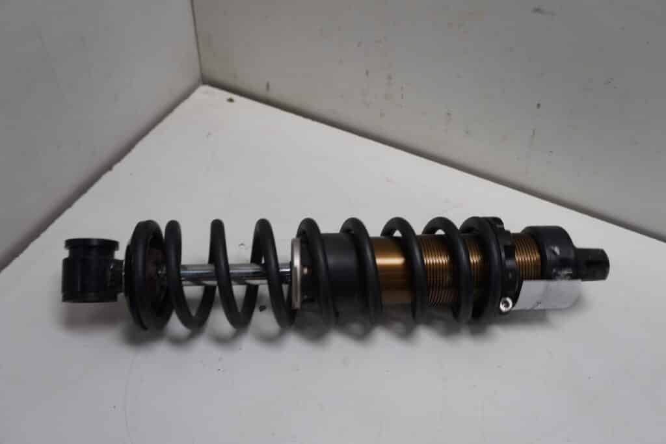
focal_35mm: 30
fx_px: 555
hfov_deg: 61.9
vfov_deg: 43.6
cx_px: 333
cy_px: 222
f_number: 4.5
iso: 100
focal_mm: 20
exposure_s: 1/60
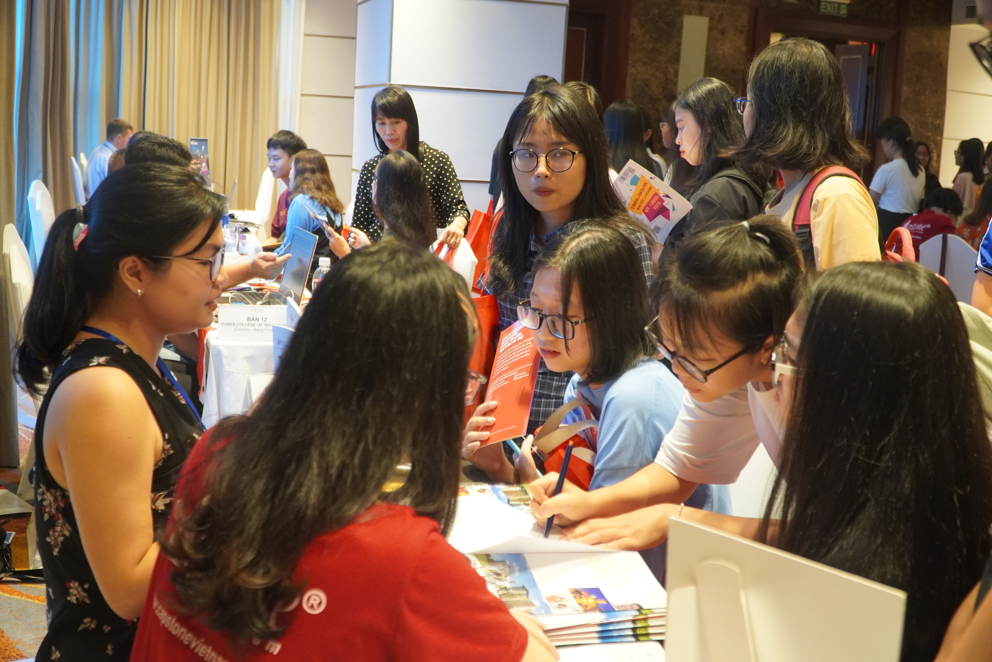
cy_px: 331
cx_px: 496
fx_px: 1033
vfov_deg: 35.5
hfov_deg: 51.3
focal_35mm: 38
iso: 2000
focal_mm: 25
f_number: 4
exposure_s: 1/160
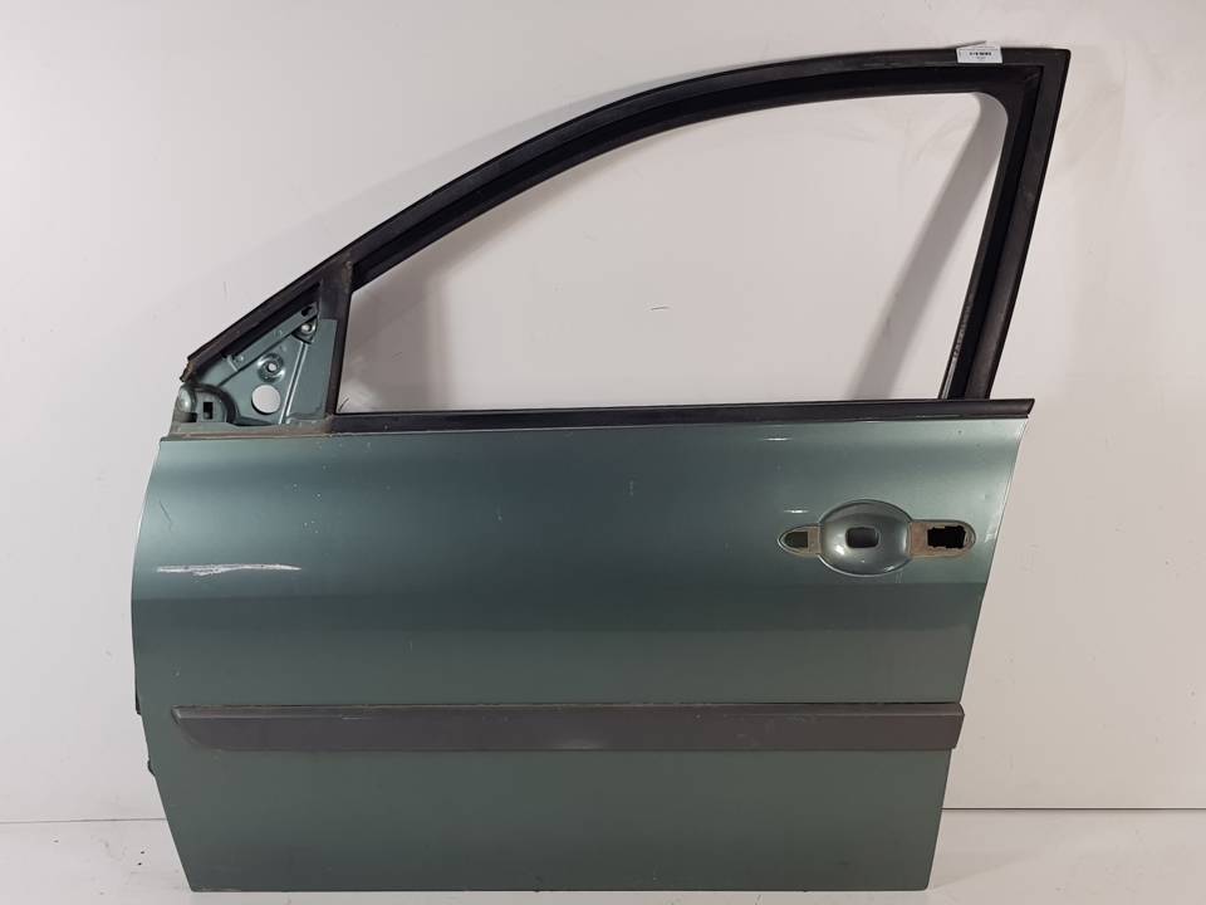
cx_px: 603
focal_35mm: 26
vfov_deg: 53.1
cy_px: 452
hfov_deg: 67.3
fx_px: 906
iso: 50
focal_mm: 4.2
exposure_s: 1/100
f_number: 1.7
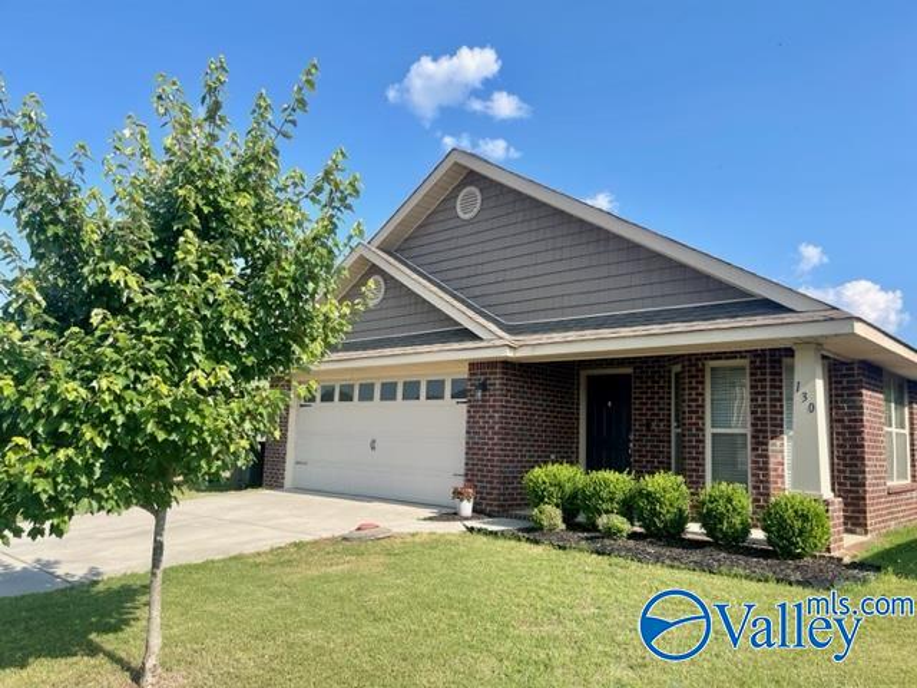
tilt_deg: +7.2
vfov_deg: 53.1
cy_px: 344
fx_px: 689
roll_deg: -2.5
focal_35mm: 26
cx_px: 458
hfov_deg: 67.3
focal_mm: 5.1
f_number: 1.6
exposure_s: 1/2247
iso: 32
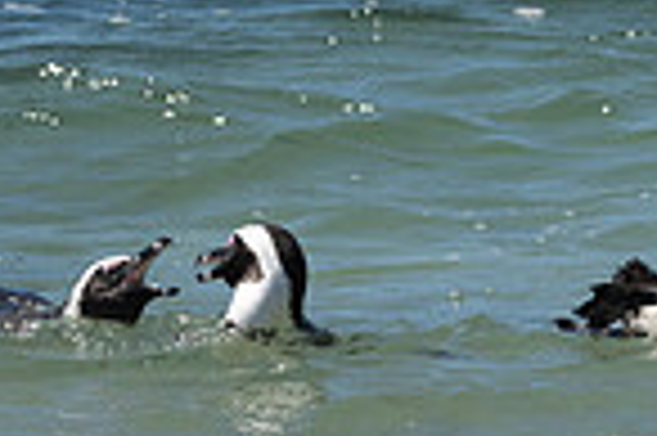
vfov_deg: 0.5
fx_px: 47378
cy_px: 84
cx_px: 712
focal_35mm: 2599
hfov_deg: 0.8
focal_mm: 600
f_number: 13
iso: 500
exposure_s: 1/1000
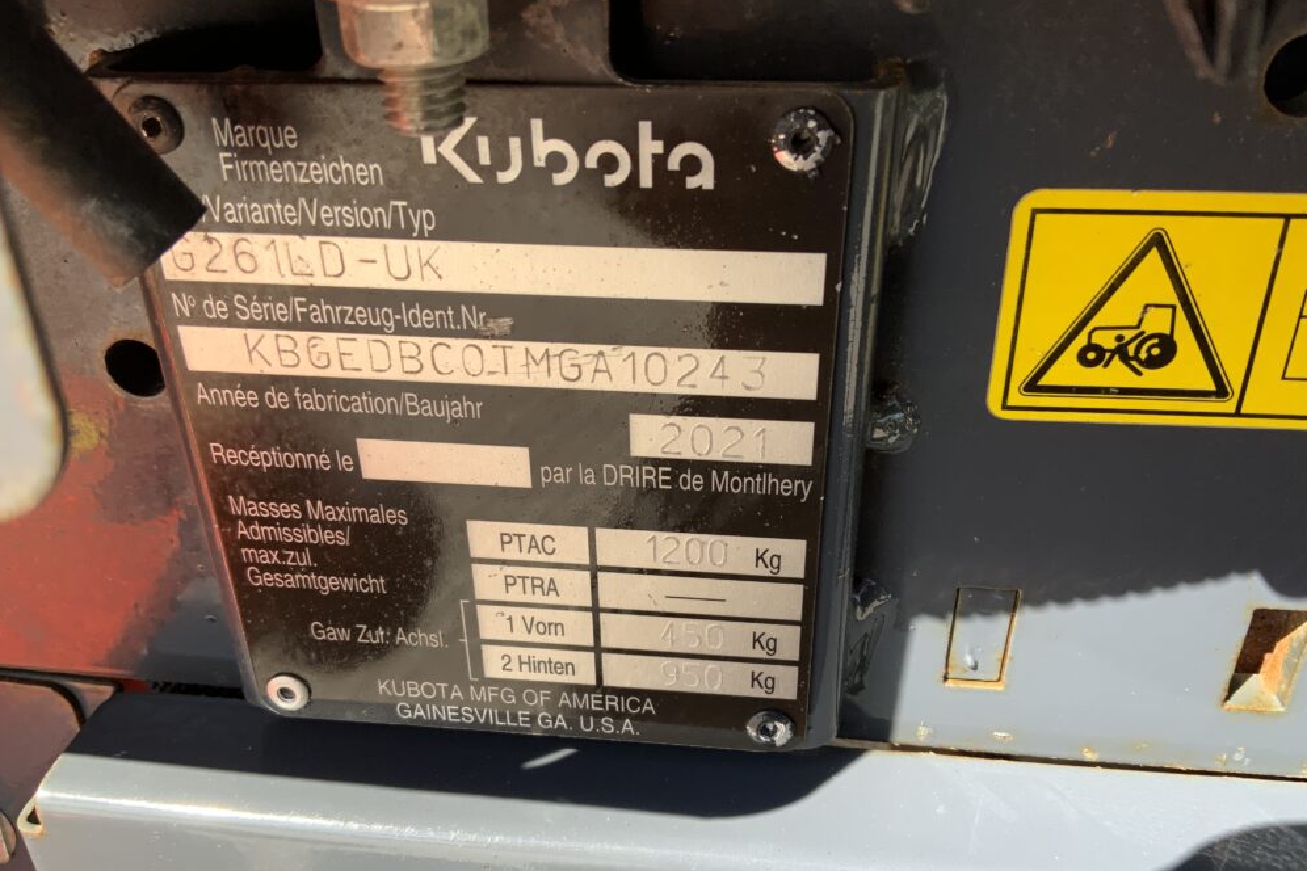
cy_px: 474
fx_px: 1125
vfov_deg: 42.3
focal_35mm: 31
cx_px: 659
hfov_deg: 60.3
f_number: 1.8
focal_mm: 3
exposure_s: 1/269
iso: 16
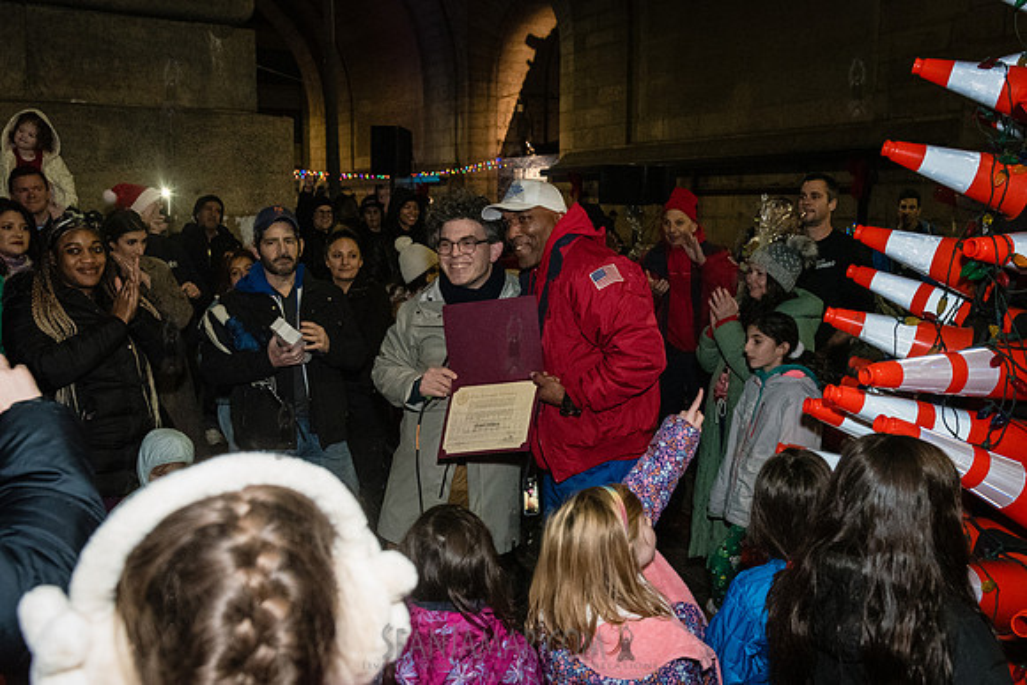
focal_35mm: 34
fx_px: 959
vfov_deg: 39.3
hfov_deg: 56.3
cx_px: 560
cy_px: 348
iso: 8000
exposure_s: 1/160
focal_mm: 29
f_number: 4.5
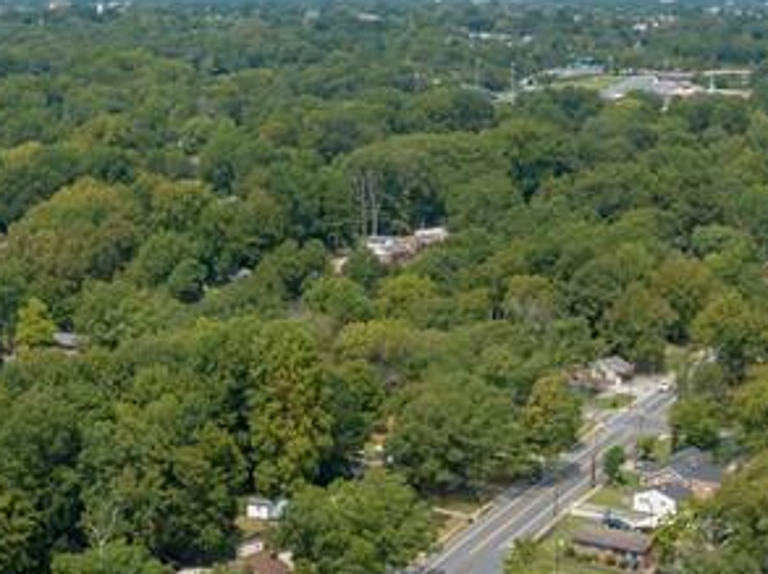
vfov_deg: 16.6
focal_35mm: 84
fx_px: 1861
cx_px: 176
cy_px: 737
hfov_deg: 23.0
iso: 120
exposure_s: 1/1600
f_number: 2.8
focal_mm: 12.29
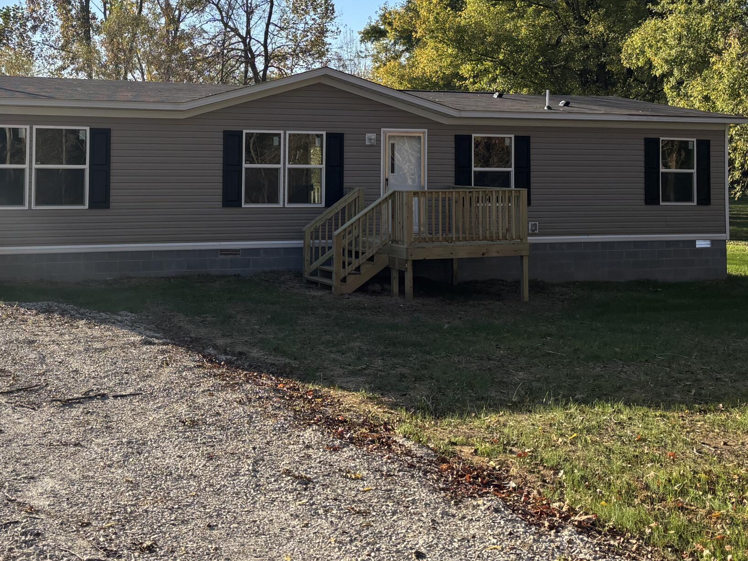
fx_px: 1037
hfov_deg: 39.2
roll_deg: +0.3
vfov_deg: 29.8
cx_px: 247
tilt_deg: +1.4
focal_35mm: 48
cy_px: 139
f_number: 1.6
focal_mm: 5.96
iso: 50
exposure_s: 1/2451
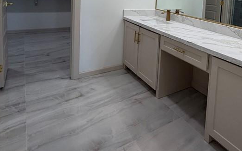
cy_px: 9
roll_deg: -3.3
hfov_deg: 60.6
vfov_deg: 39.3
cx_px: 185
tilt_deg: -5.8
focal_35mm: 29
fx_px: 191
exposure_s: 1/120
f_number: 2.2
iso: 125
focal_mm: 2.22
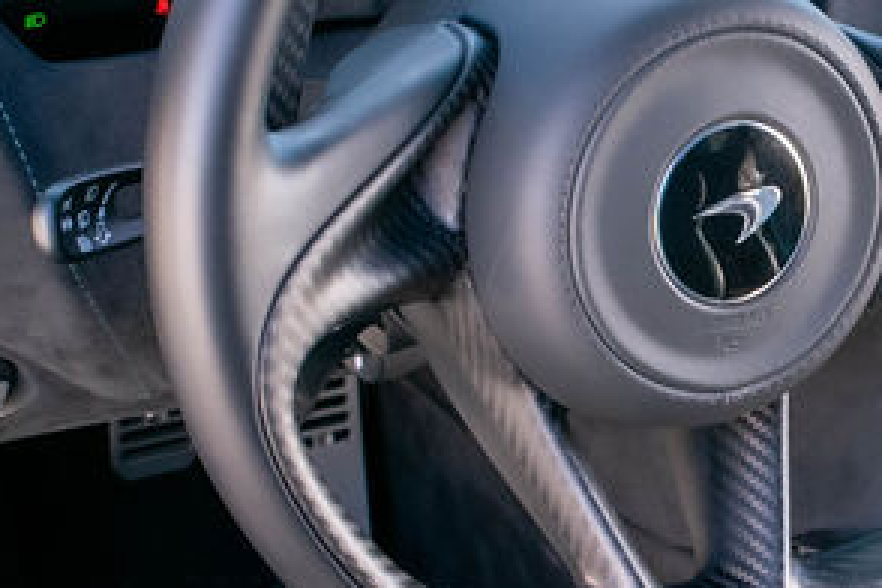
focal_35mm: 94
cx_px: 834
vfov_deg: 14.5
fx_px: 2303
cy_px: 328
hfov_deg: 21.1
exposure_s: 1/160
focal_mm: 18
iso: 400
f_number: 6.3
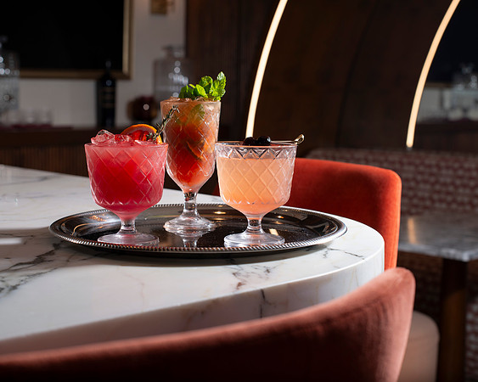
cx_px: 239
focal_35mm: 57
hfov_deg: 33.2
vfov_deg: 26.8
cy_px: 191
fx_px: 802
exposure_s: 1/250
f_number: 5.6
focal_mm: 50
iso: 200
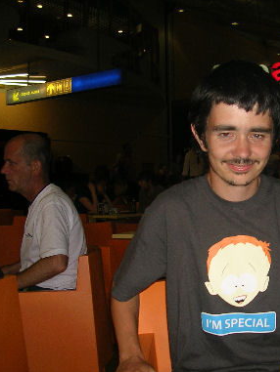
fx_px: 550
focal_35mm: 51
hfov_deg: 27.7
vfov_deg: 37.5
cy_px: 186
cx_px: 246
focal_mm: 5.8
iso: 50
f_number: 2.8
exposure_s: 1/60.1
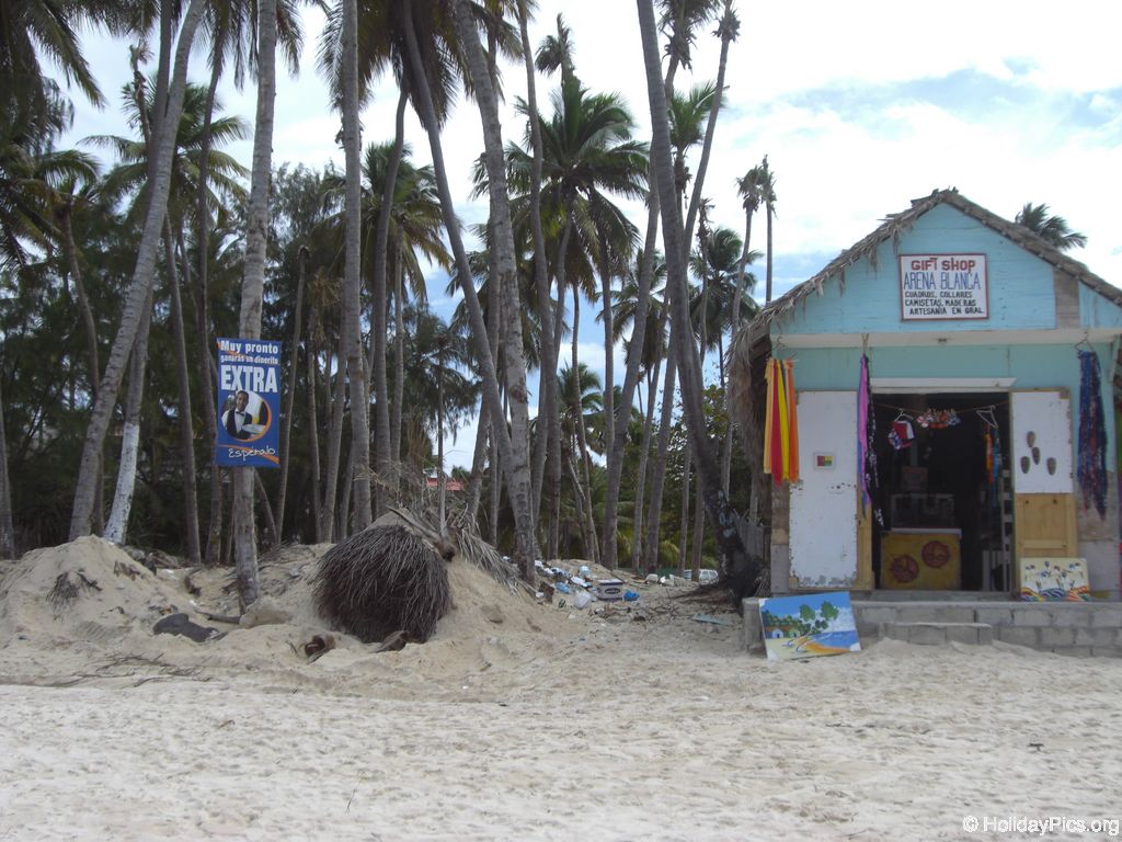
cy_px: 421
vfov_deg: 37.7
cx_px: 561
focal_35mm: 38
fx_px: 1232
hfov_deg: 49.0
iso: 64
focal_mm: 6.2
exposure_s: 1/125
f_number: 8
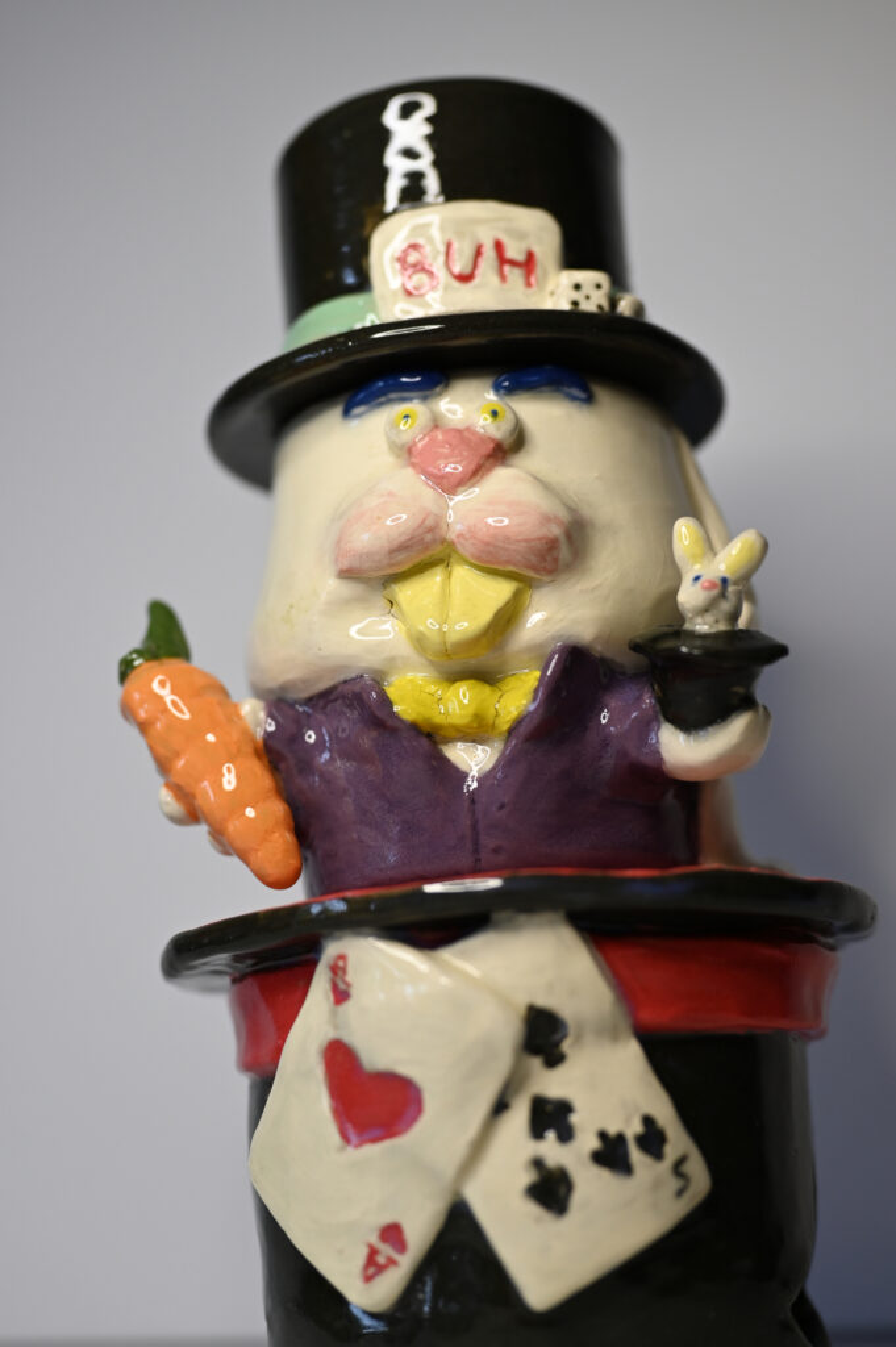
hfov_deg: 26.9
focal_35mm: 50
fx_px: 1870
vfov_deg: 39.6
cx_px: 448
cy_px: 674
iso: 560
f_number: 2.8
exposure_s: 1/125
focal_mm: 50
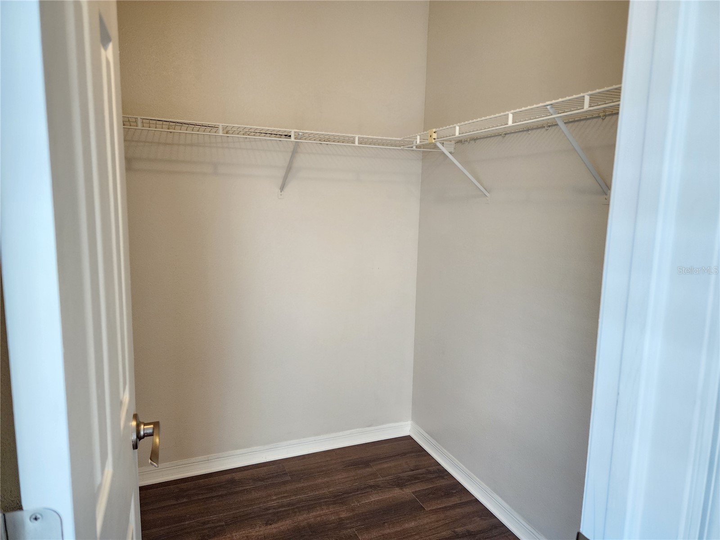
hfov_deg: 73.9
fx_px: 478
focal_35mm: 23
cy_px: 270
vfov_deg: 58.9
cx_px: 360
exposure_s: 1/120
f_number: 1.8
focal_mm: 6.4
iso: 640
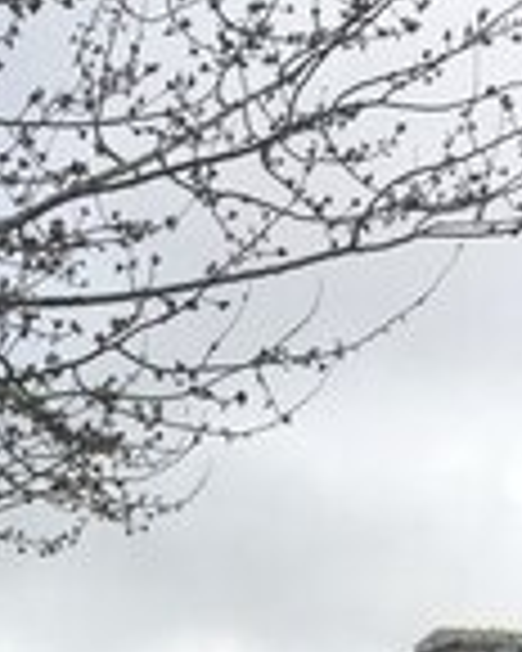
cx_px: -225
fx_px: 1873
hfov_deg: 14.9
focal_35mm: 97
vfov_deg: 17.2
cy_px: 1070
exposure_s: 1/2475
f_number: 2.2
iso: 32
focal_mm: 4.15
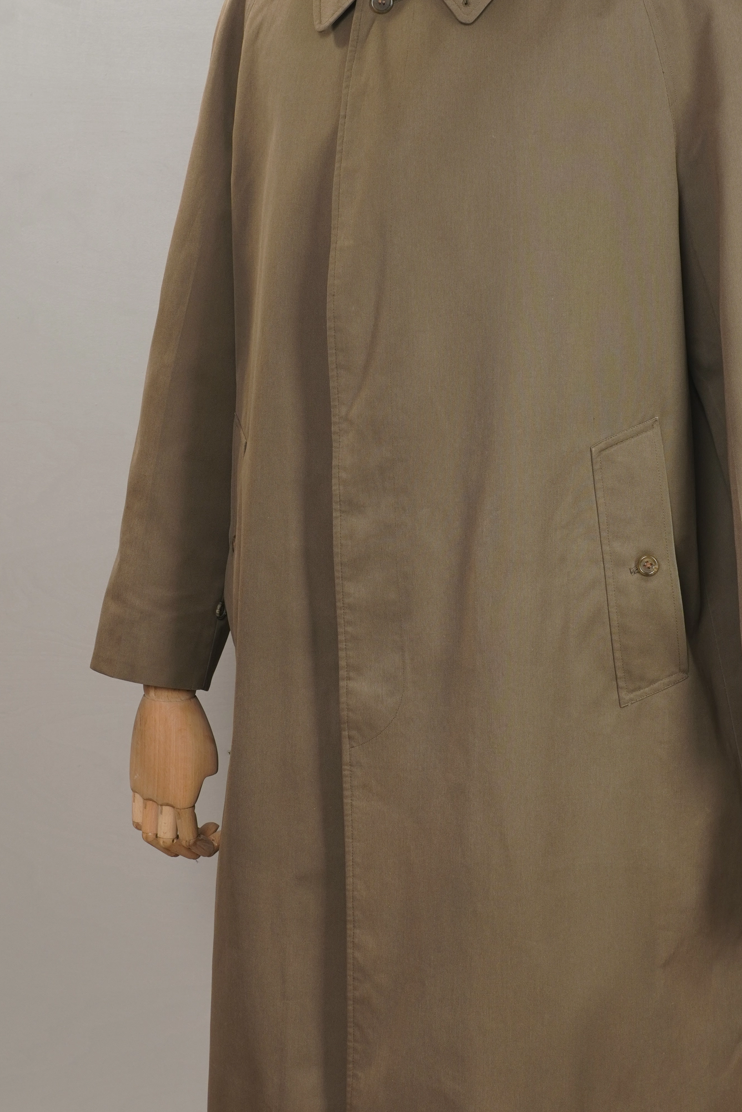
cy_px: 501
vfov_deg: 29.2
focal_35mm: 69
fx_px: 2132
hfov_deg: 19.7
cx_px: 450
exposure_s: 1/10
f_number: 8
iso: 250
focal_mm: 32
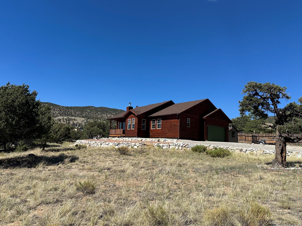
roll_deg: -2.4
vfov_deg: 54.9
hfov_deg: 69.4
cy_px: 112
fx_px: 218
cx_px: 148
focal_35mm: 25
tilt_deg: +7.5
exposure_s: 1/5000
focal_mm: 6.86
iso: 80
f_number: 1.78
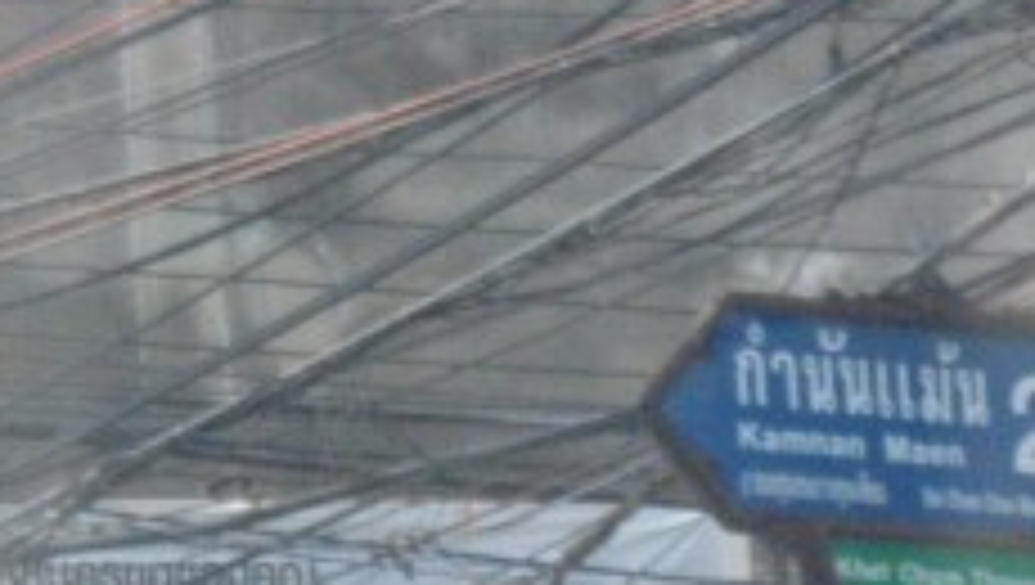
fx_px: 8655
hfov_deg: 6.8
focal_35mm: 315
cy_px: 652
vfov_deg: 3.9
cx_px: 650
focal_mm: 27.6
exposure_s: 1/250
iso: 800
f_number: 6.5
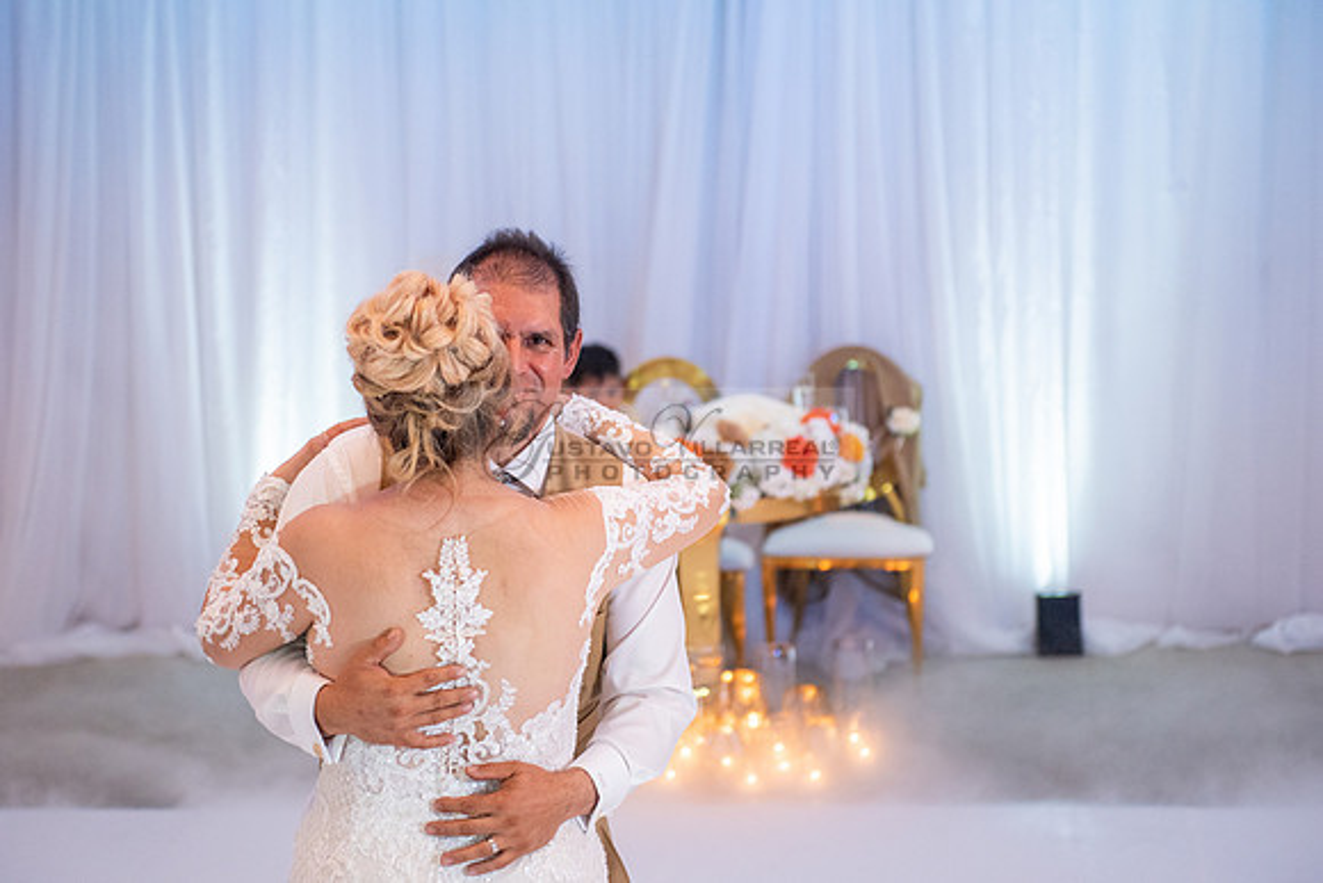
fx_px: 3087
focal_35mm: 84
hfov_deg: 24.2
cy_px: 438
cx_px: 618
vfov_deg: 16.3
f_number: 2.8
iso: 1000
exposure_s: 1/125
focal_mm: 70
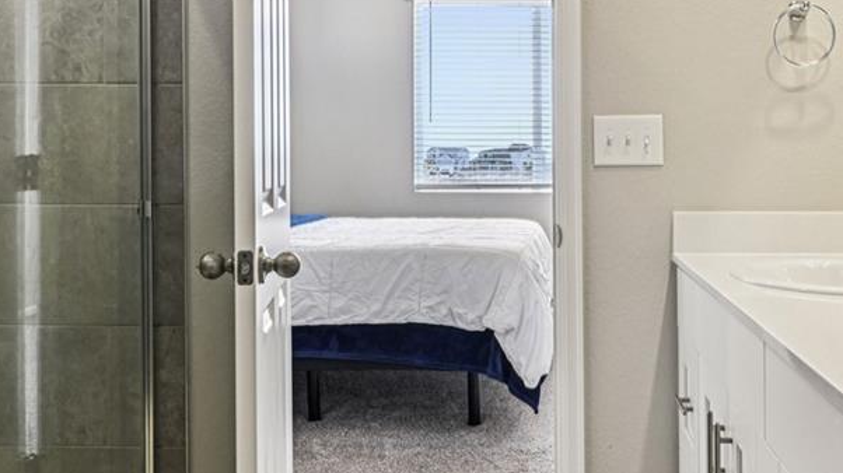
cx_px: 552
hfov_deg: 50.8
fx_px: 871
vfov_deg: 30.1
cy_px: 154
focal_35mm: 39
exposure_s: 1/13
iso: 400
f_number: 11
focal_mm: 14
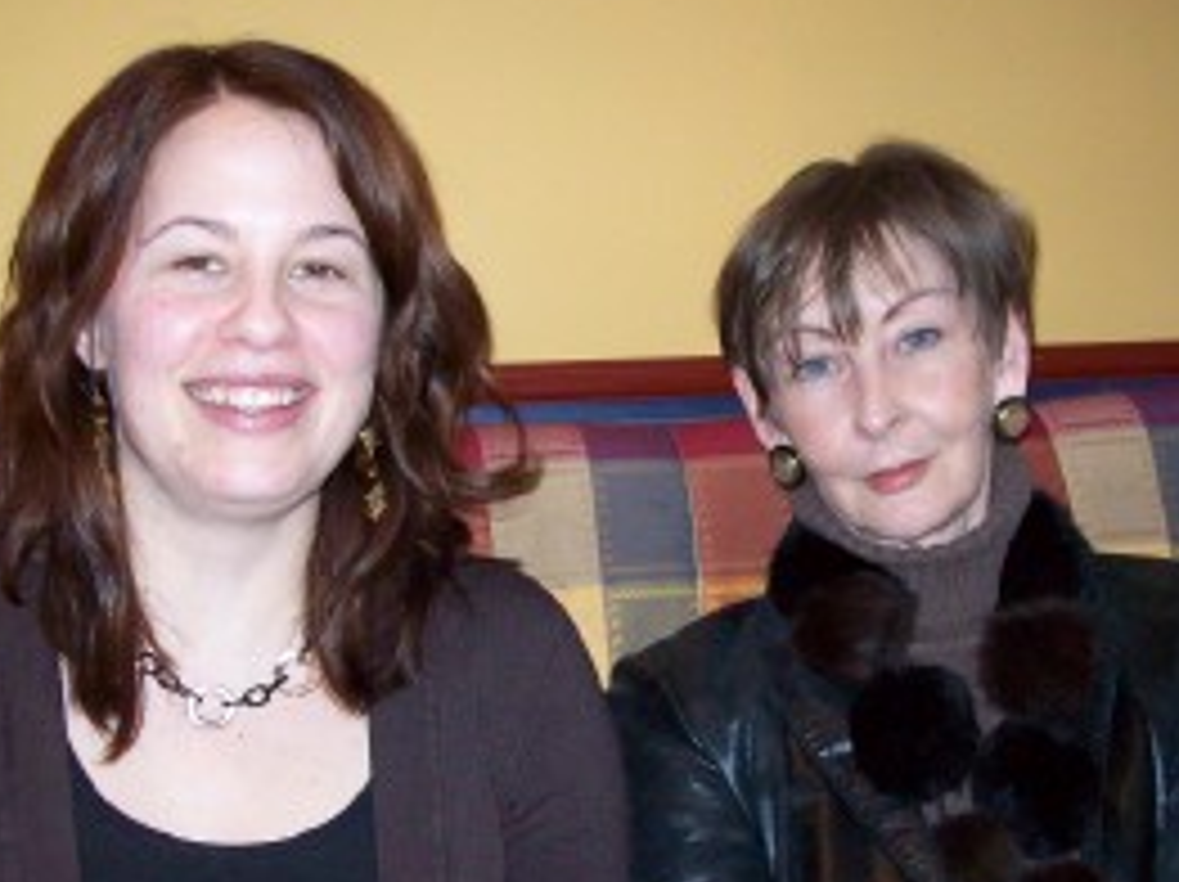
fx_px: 1872
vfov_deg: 26.5
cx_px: 612
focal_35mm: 55
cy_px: 459
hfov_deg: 35.0
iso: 200
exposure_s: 1/64
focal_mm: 6
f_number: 2.7
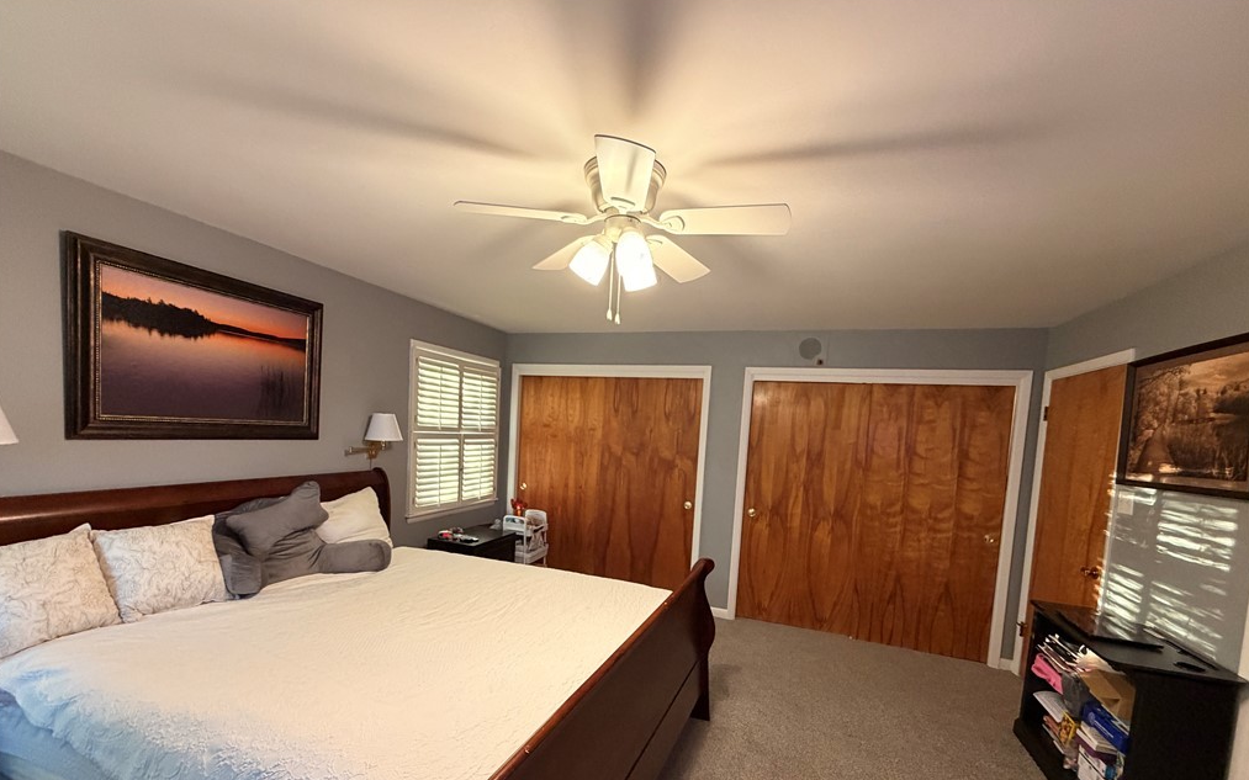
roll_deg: -3.5
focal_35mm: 15
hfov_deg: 101.5
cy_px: 465
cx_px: 624
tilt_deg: -3.8
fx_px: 511
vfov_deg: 74.0
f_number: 2.2
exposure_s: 1/60
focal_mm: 2.22
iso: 400
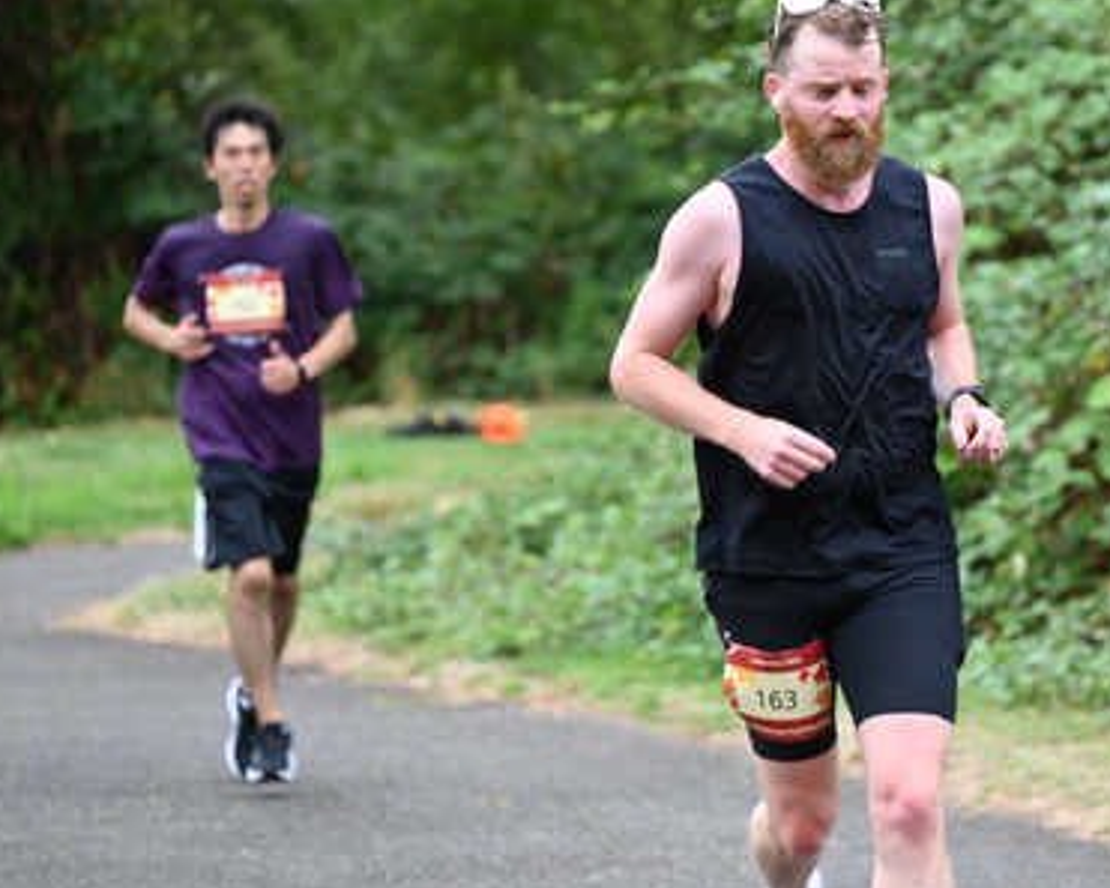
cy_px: 351
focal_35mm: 278
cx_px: 802
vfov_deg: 5.6
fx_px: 9135
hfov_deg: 6.9
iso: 900
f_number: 6.3
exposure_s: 1/250
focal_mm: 200
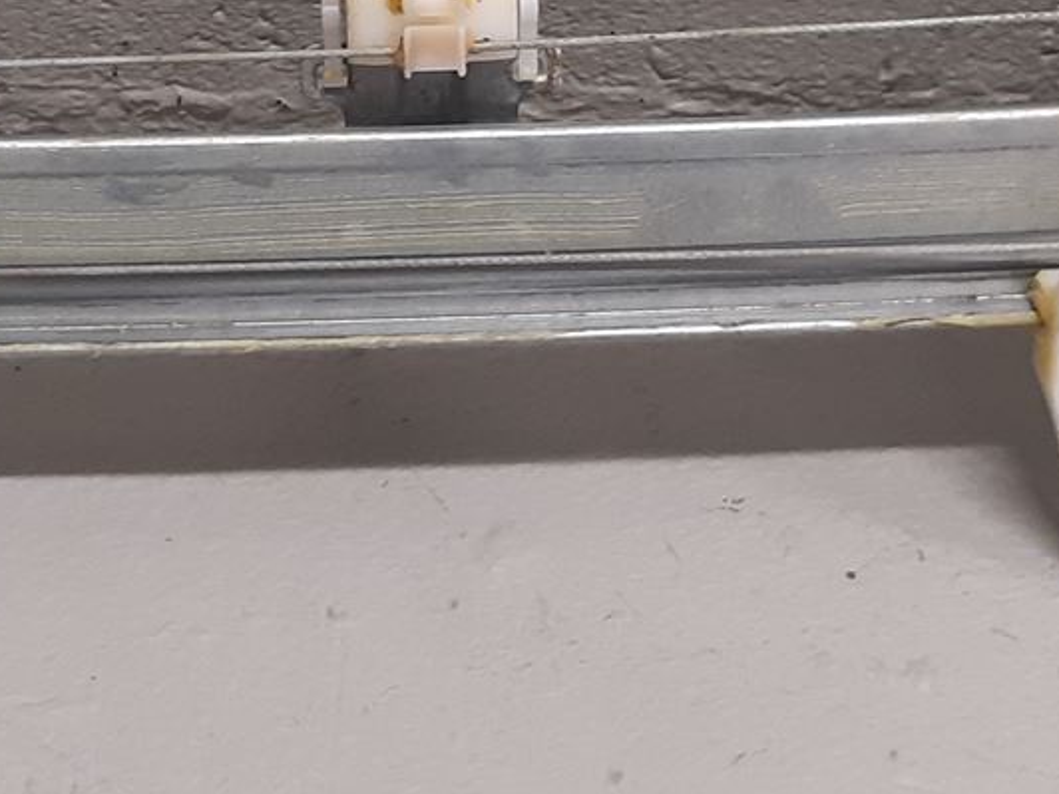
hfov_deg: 19.6
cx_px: 356
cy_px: 48
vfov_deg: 14.6
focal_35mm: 100
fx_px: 3059
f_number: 1.7
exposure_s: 1/50
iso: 160
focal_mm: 3.93
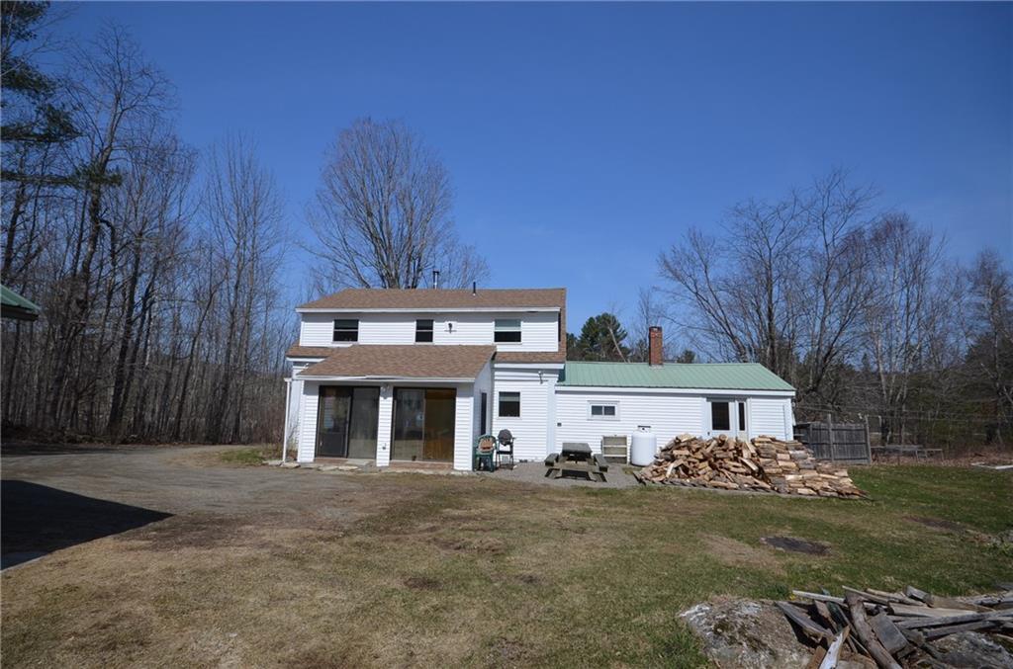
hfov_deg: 92.6
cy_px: 334
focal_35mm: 17
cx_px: 506
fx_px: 484
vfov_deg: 69.3
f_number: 8
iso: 140
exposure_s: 1/250
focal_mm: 11.5
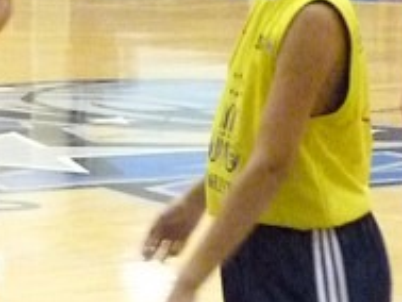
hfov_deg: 5.2
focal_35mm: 376
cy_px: -64
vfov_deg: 3.9
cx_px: -115
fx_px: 4369
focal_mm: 20.1
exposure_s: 1/60
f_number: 3.5
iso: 2500
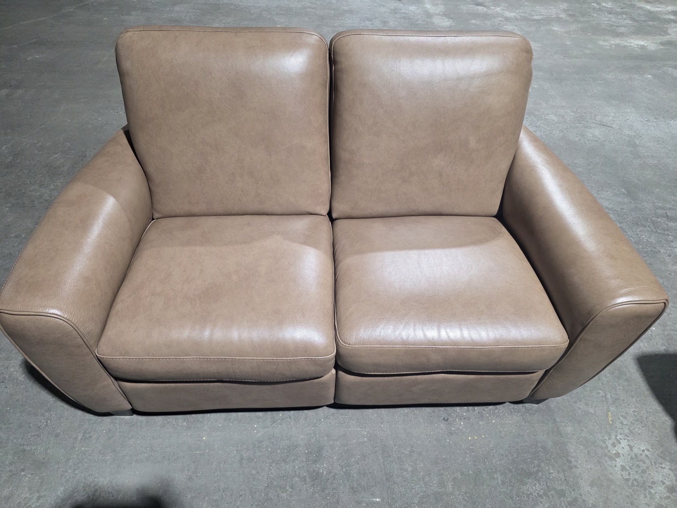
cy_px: 254
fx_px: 450
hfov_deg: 73.9
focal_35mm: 23
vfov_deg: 58.9
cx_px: 338
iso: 500
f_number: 1.7
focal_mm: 6.3
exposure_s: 1/120
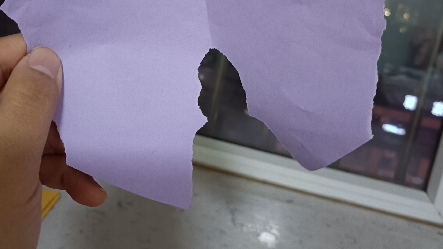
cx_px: 221
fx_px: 446
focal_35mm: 38
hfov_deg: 52.8
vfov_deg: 30.2
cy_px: 37
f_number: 1.8
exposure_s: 1/20
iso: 2465
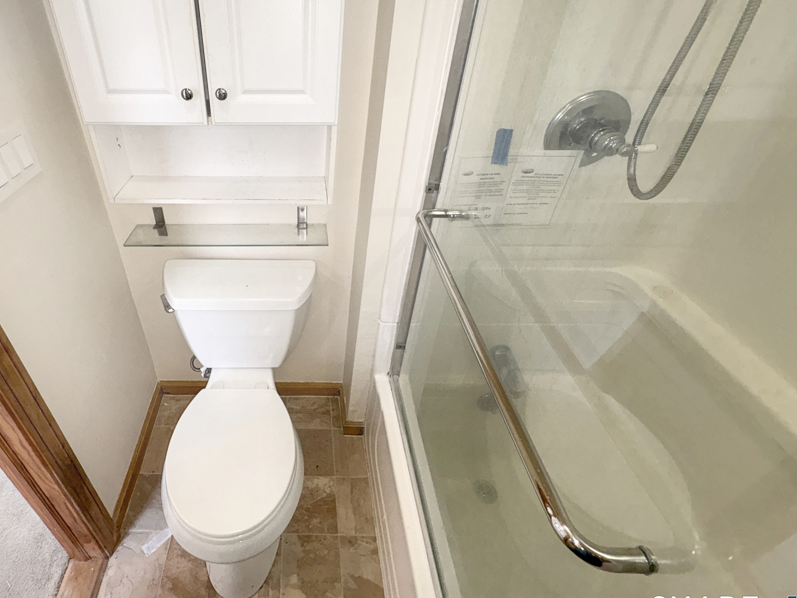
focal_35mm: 18
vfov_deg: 70.8
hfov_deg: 85.8
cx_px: 292
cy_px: 239
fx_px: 414
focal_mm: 2.22
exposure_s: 1/60
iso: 80
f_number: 2.2
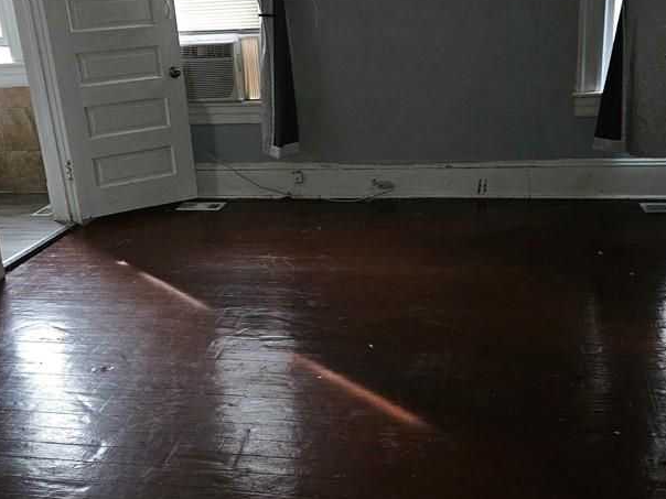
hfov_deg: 47.9
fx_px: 750
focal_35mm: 39
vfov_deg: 36.7
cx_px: 330
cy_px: 195
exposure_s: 1/9.99
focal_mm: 5.4
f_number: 1.8
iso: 125
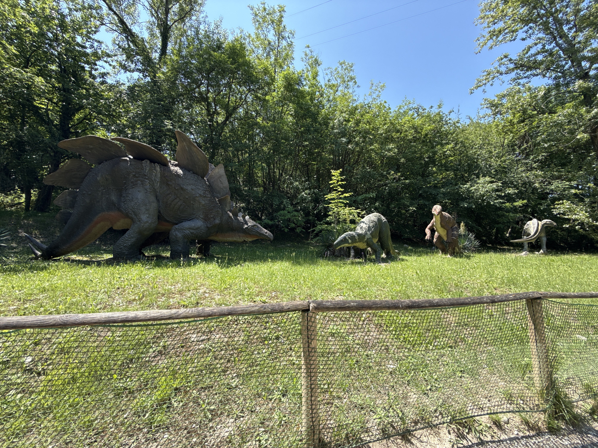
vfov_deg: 85.7
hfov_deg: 102.1
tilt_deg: +3.9
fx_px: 242
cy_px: 224
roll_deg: -0.4
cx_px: 299
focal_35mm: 14
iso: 50
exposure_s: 1/472
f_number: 2.2
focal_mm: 2.22
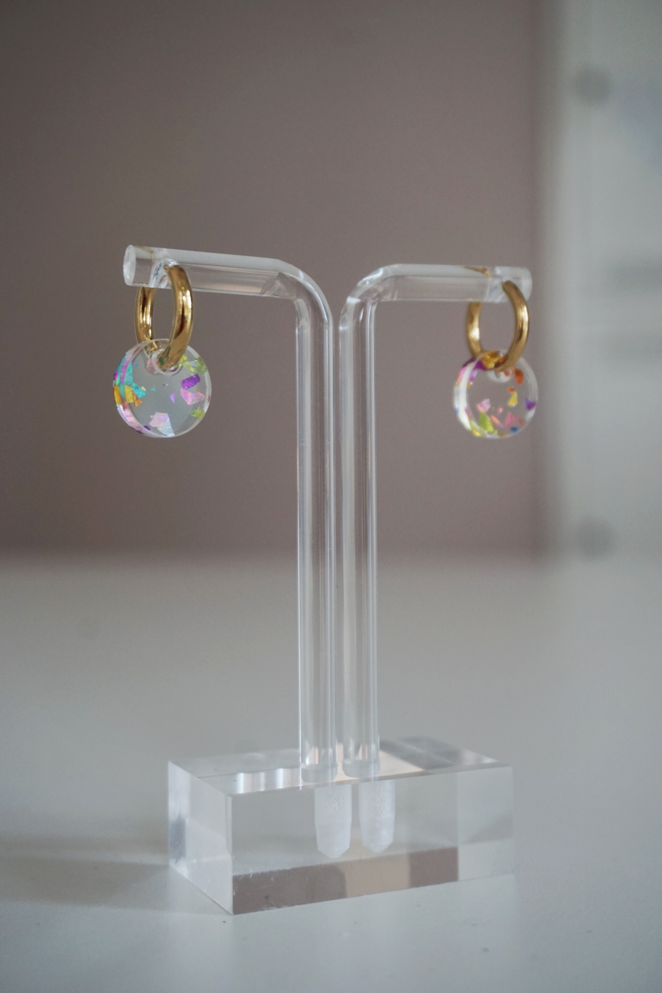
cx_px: 331
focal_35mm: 46
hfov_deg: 28.9
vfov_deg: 42.3
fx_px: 1283
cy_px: 496
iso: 800
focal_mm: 31
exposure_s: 1/60
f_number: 5
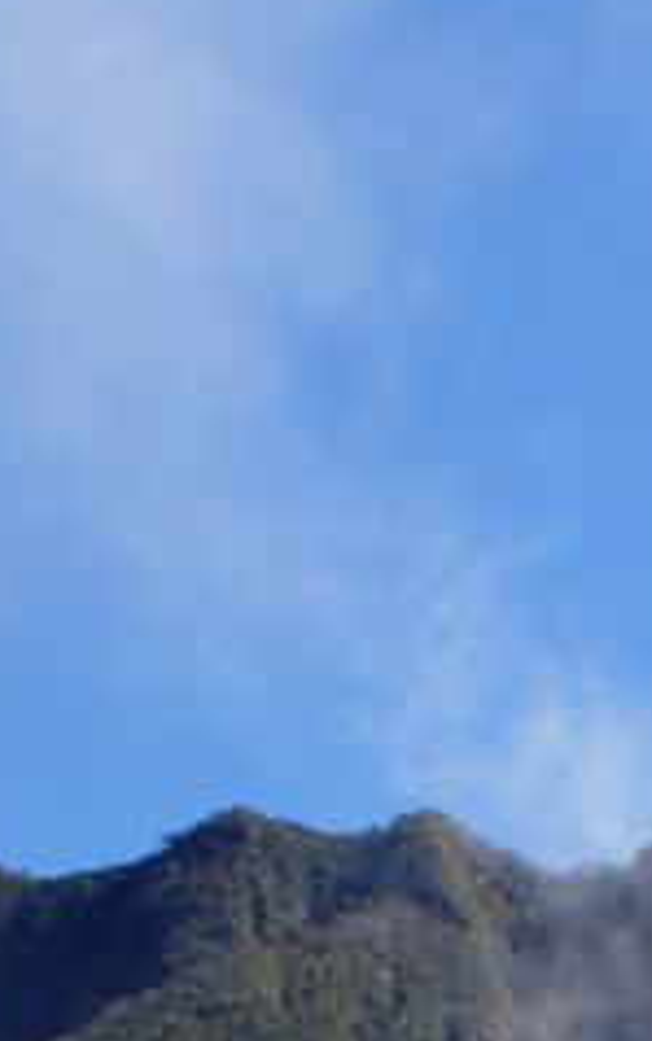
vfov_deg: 11.7
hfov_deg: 8.9
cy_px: 2458
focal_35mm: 148
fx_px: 4203
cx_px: 147
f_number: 9
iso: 100
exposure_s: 1/80
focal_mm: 18
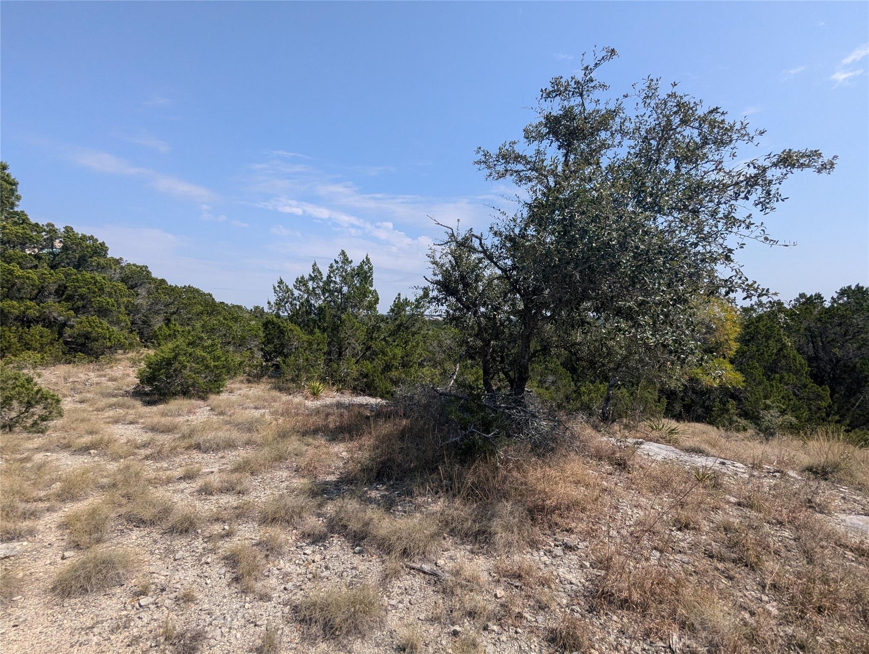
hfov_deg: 94.4
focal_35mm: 16
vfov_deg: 78.2
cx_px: 434
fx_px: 402
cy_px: 327
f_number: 2.2
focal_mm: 2.35
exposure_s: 1/1898
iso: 52
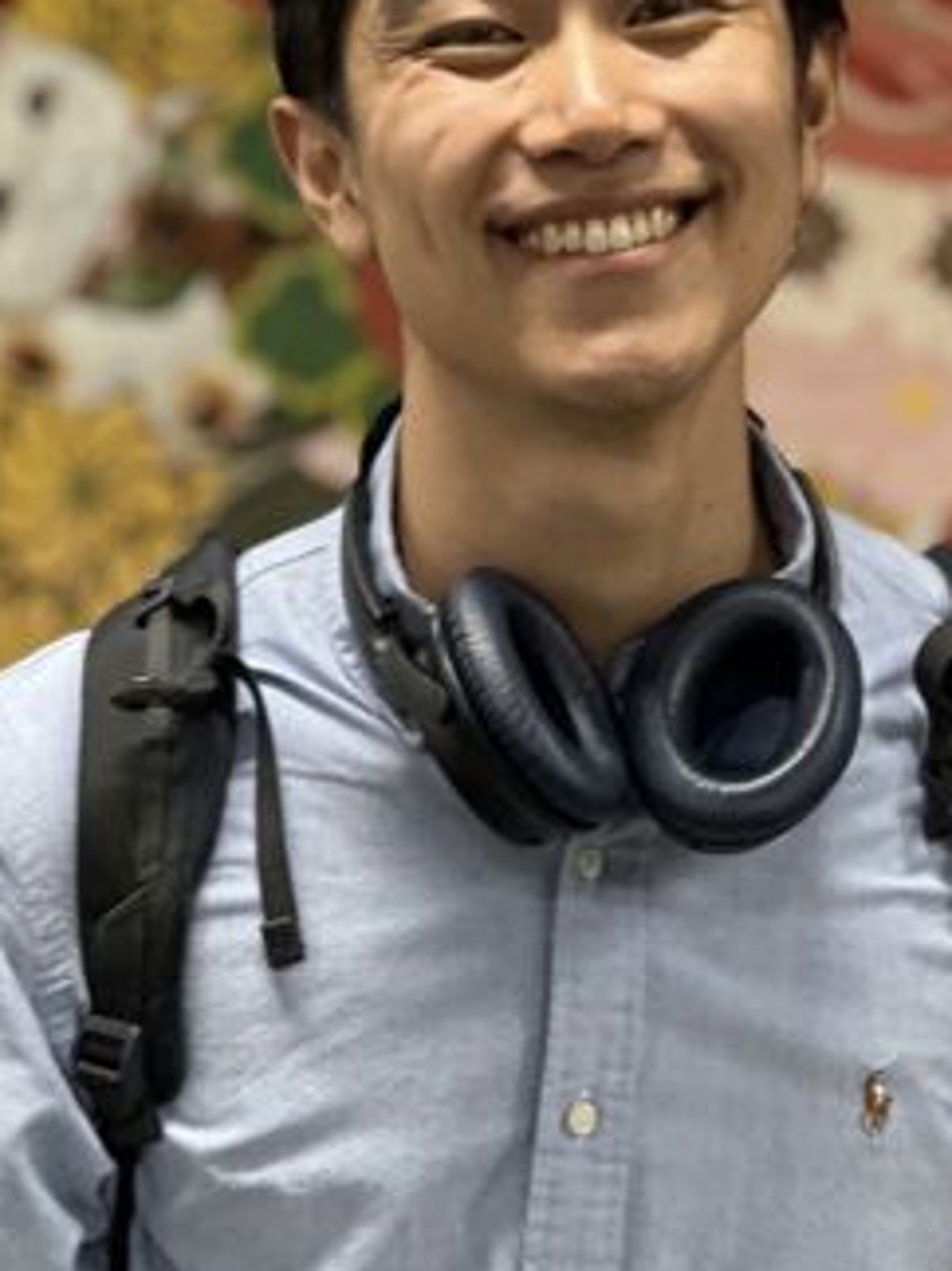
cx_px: 724
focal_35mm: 140
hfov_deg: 10.6
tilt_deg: -2.0
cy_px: 368
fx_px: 5137
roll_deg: -1.4
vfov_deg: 14.1
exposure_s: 1/40
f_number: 2.8
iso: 320
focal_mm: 9
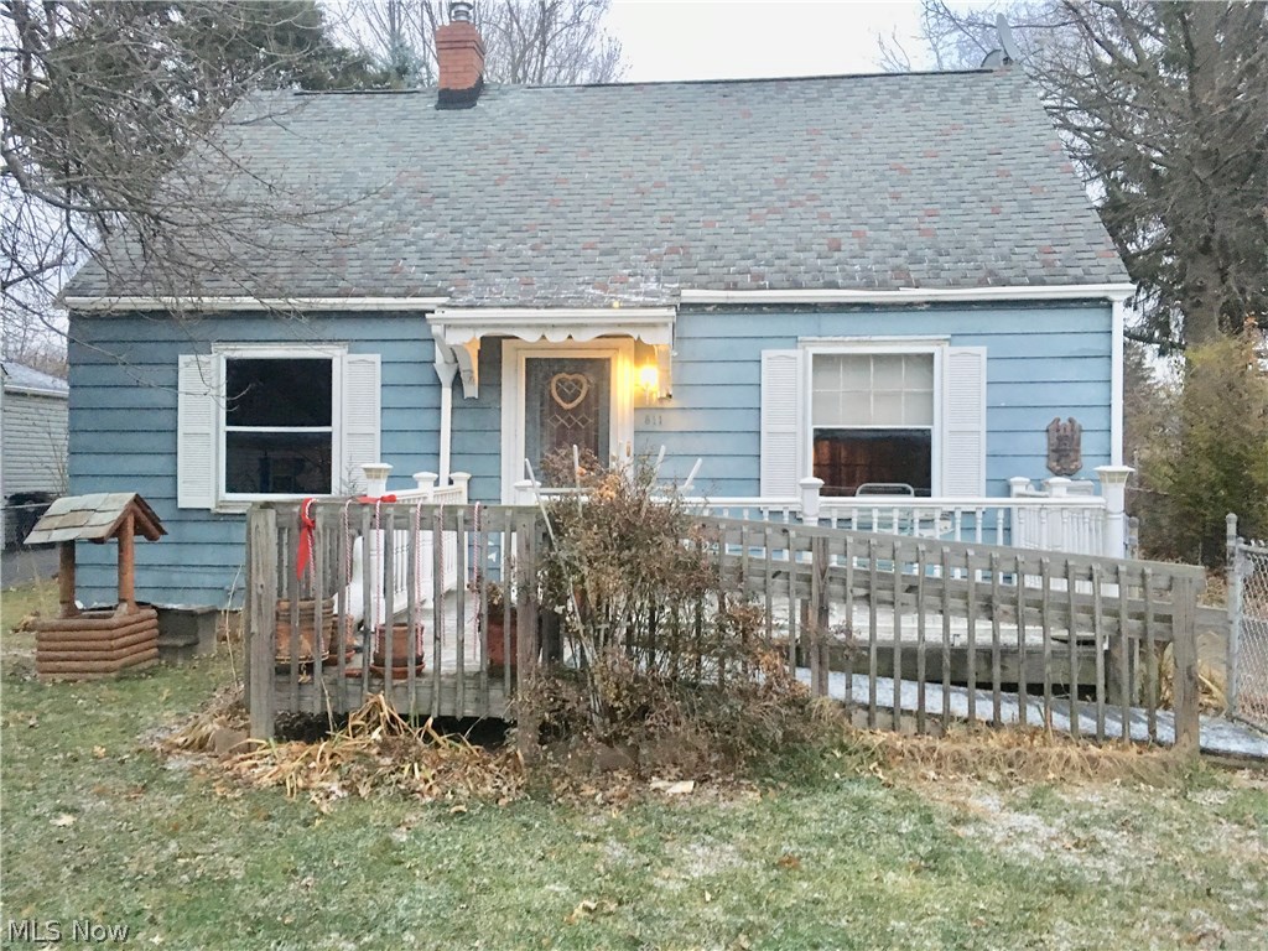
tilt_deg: -2.5
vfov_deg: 48.2
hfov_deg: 61.7
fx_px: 1062
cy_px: 476
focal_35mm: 29
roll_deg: +1.0
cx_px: 634
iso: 200
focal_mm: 4.15
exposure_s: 1/30
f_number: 2.2
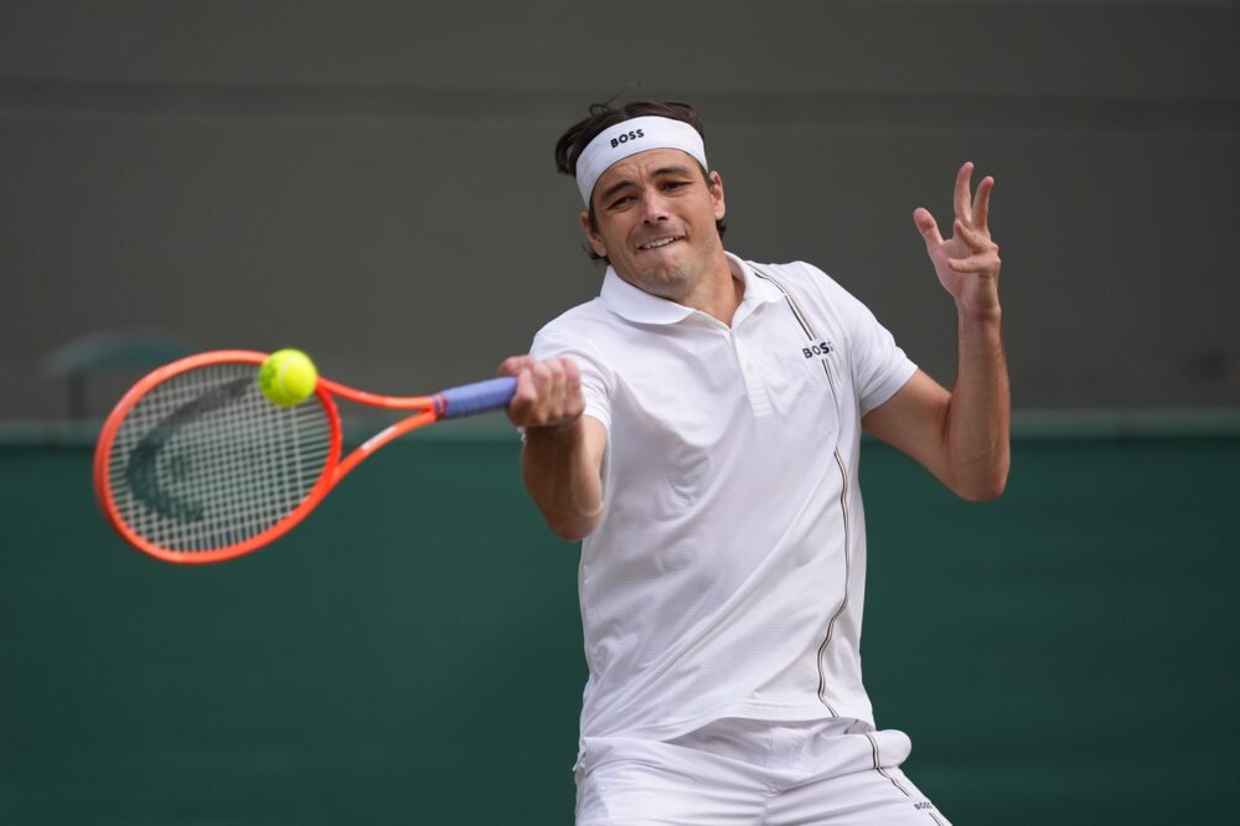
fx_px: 13772
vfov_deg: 3.4
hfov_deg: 5.2
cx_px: 620
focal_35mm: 400
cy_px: 413
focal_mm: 400
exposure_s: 1/2500
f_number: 2.8
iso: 1000
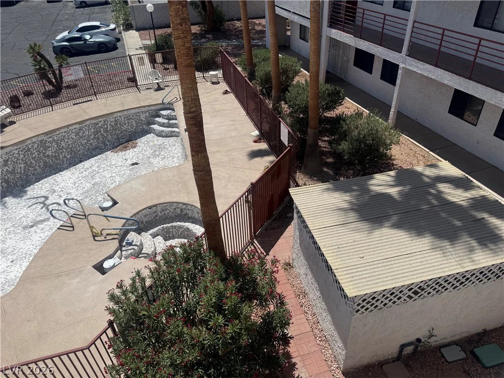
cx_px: 252
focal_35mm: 24
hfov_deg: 71.6
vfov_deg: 56.8
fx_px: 349
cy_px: 189
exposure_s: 1/9091
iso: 80
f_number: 1.78
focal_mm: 6.76
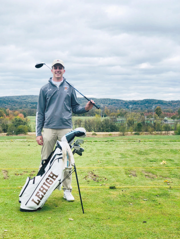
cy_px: 120
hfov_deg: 25.7
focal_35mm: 57
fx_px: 395
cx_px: 90
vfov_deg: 33.8
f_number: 2.8
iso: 20
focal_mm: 6.6
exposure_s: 1/421
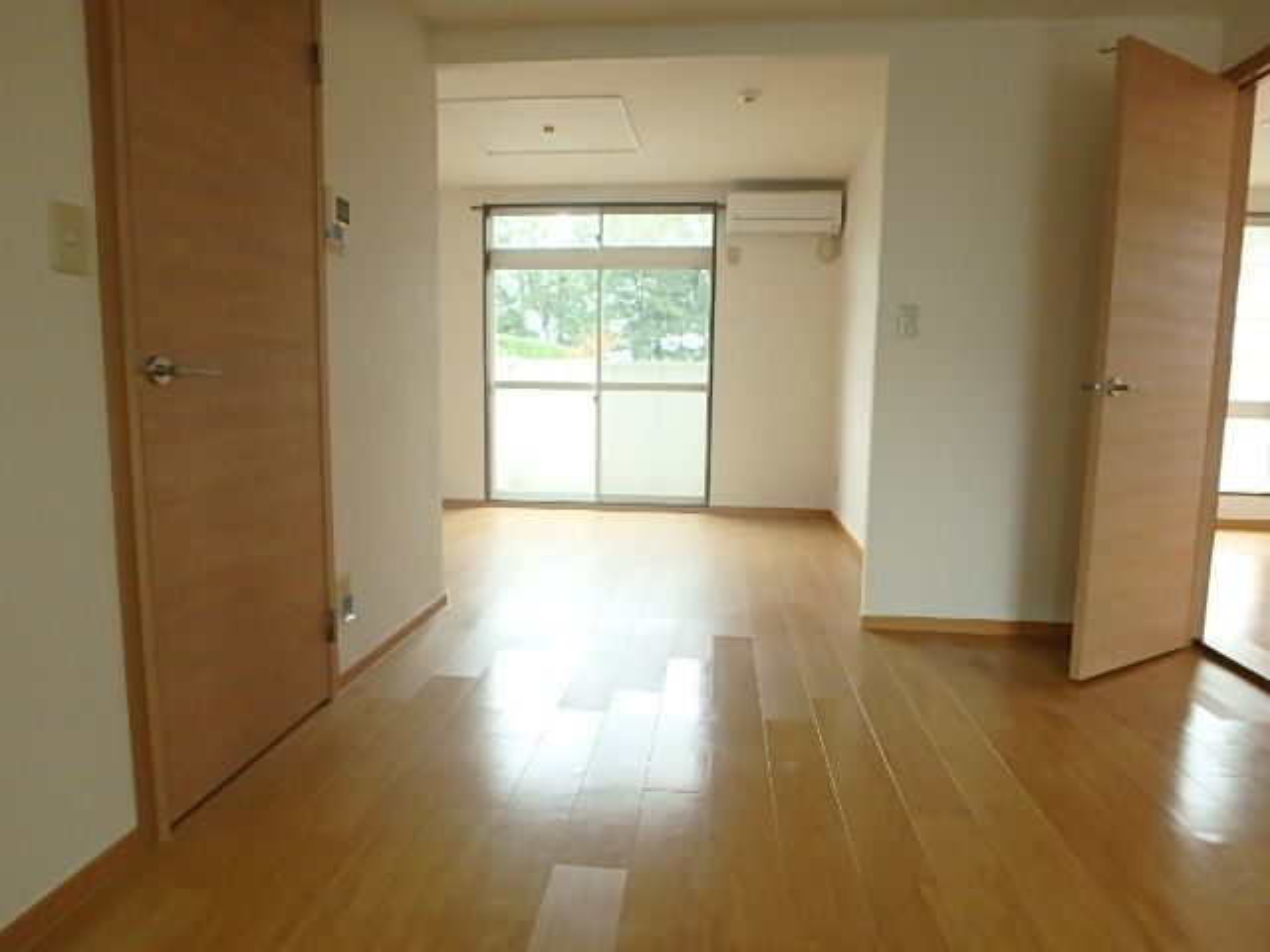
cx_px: 635
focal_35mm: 21
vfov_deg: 63.4
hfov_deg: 79.0
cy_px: 476
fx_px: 770
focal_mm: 3.7
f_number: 3.5
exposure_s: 1/25
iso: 800
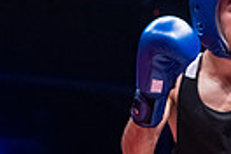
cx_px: 296
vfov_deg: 6.4
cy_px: 158
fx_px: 1379
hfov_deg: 9.4
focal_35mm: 215
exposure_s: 1/1000
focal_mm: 49
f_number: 2.8
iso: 4000
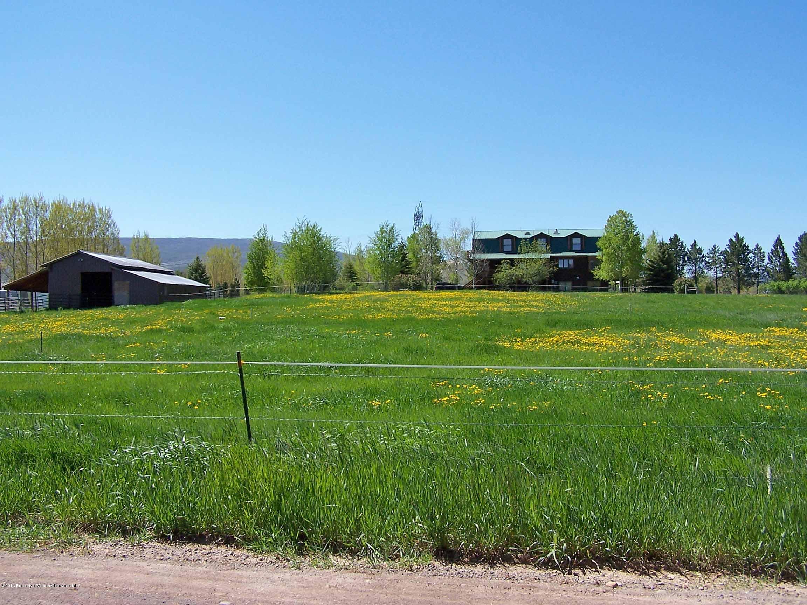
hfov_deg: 49.0
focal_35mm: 38
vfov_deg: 37.7
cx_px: 404
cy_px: 302
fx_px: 886
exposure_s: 1/500
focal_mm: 6.3
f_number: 4
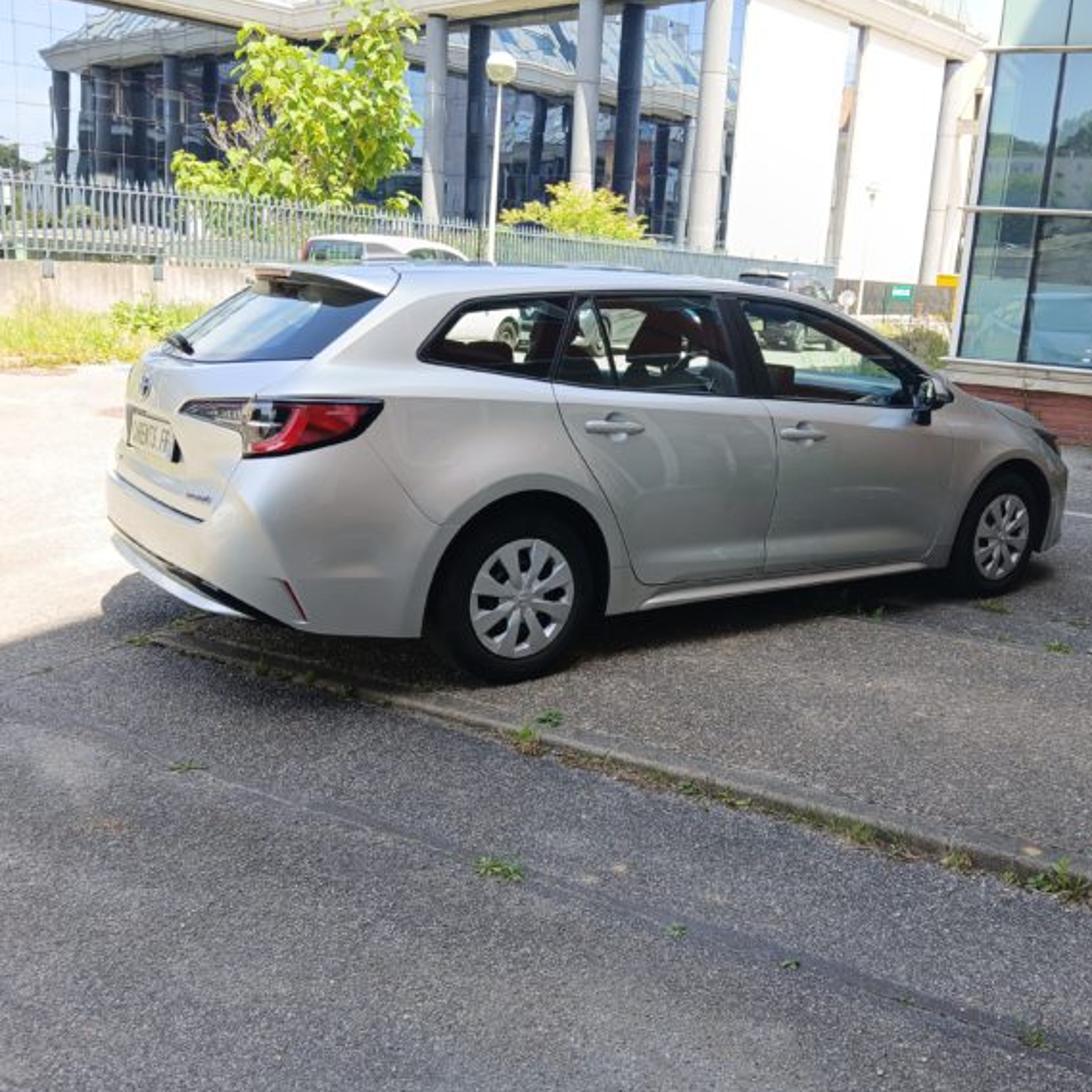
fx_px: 1106
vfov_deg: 52.5
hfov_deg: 52.4
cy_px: 547
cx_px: 614
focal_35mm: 31
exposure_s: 1/100
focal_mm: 3.98
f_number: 1.8
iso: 25
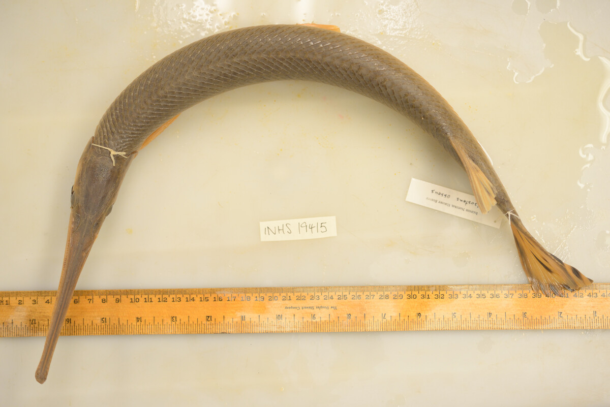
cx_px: 305
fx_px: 1017
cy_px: 204
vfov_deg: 22.6
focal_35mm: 60
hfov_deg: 33.4
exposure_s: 1/200
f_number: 3.5
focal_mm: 60
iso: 800
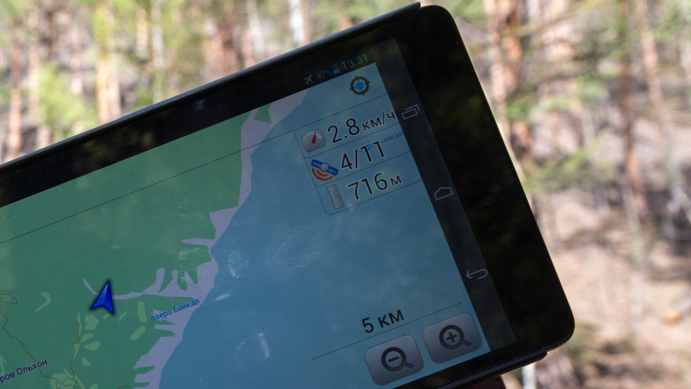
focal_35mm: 50
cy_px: 301
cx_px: 98
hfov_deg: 39.0
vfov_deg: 23.7
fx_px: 916
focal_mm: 17
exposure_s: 1/200
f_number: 7.1
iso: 400
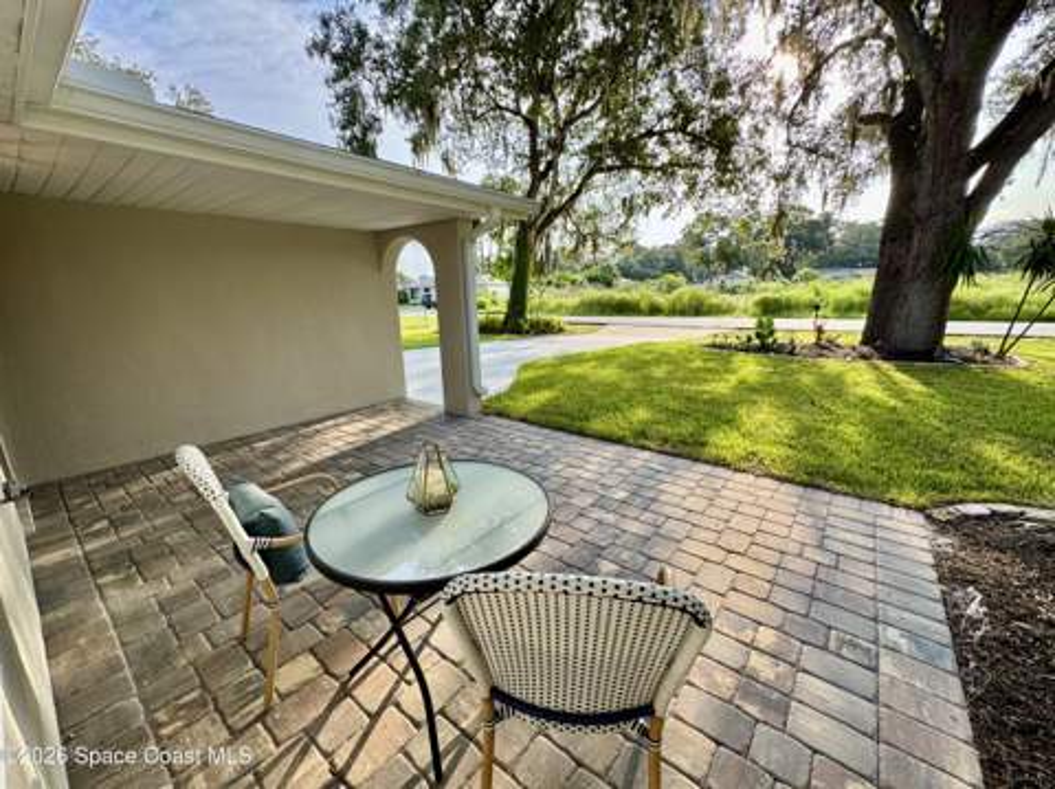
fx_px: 426
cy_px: 394
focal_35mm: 14
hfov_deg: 102.1
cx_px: 528
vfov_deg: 85.6
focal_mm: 2.22
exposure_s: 1/356
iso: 40
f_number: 2.2
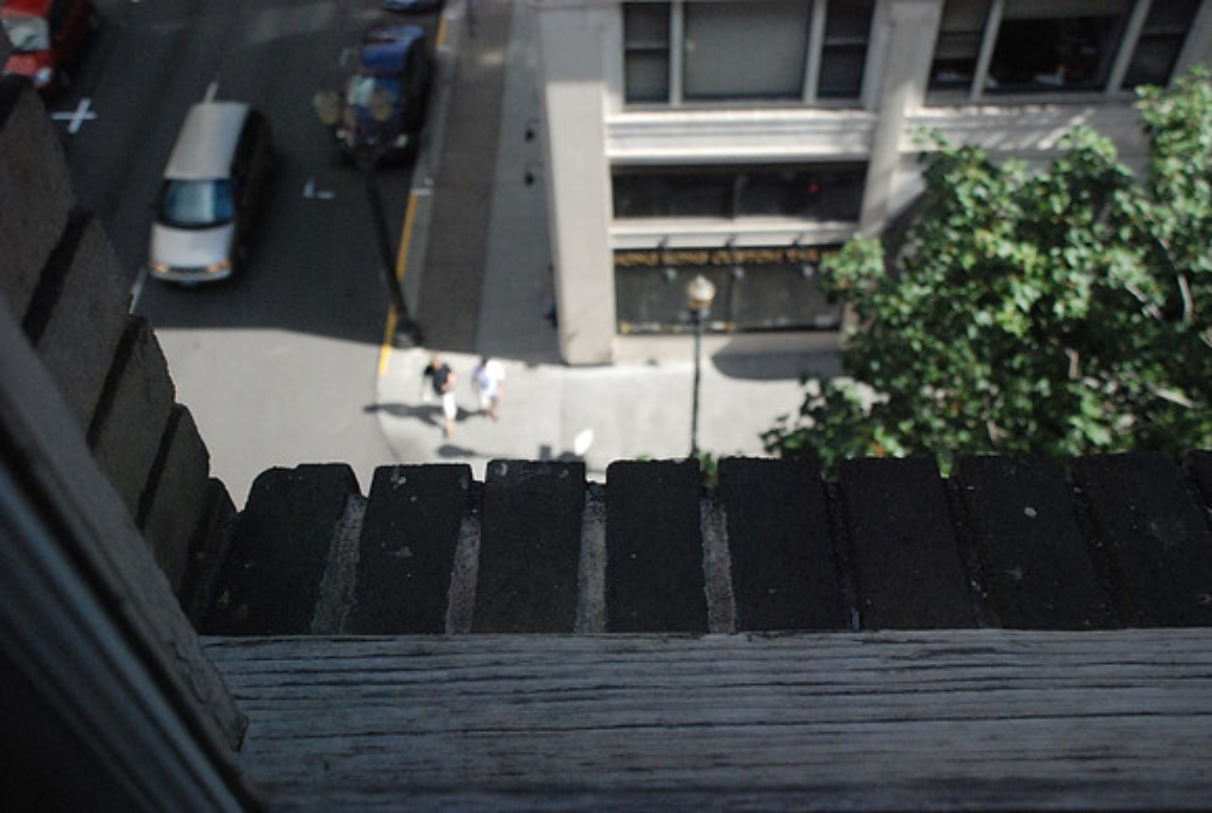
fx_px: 1214
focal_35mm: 36
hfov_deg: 53.0
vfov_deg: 37.0
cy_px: 406
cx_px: 606
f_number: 4.5
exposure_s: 1/3200
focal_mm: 24
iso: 1600
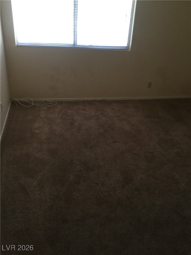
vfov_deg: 58.4
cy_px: 128
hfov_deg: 45.4
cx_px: 96
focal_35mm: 31
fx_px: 228
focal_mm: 3.3
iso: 100
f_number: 2.4
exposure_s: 1/30
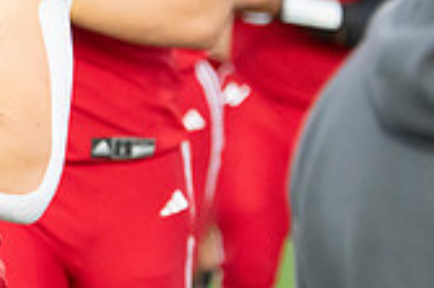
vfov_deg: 2.5
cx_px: -146
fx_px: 6708
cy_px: 43
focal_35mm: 557
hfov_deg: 3.7
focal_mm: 160
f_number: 5.6
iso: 8000
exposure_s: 1/640
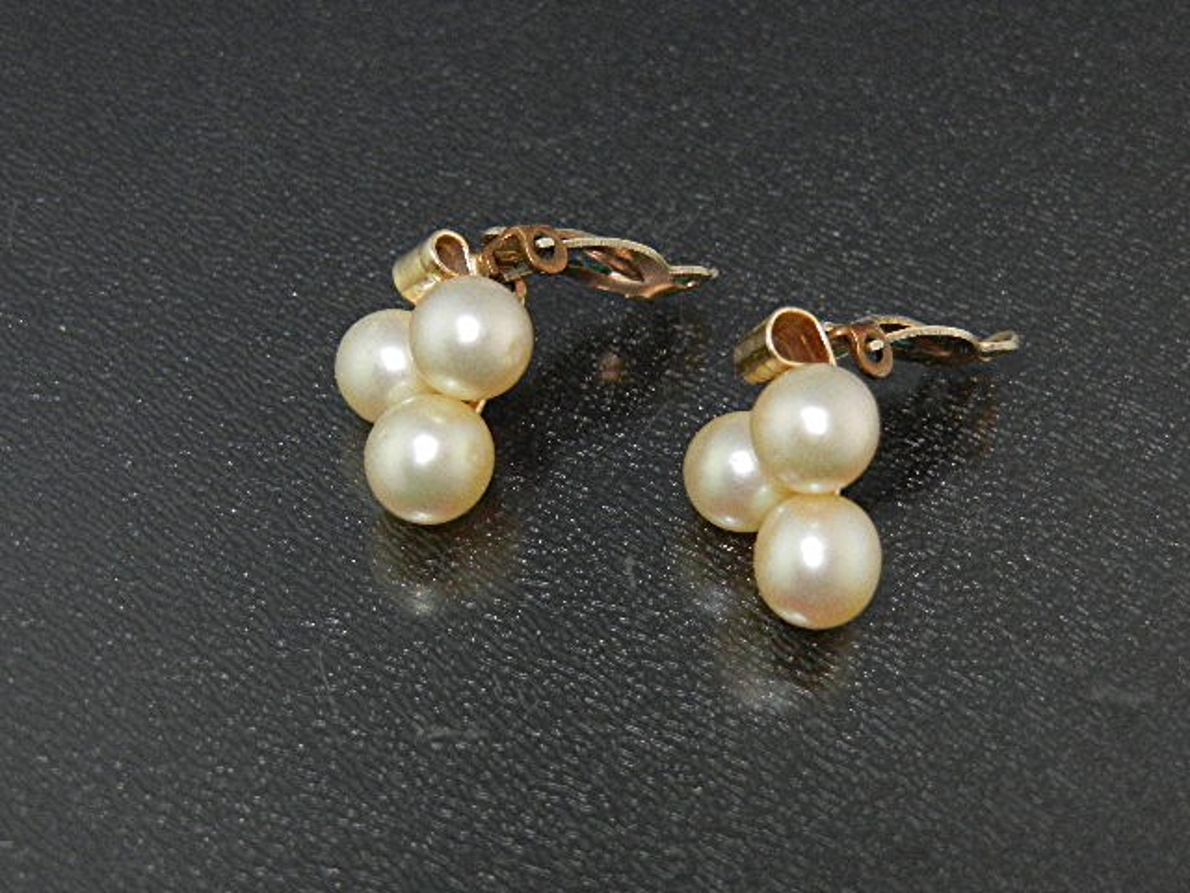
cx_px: 595
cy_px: 446
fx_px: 2028
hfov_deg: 32.7
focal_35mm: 59
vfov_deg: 24.8
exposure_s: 1/30
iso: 800
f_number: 8
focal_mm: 10.6
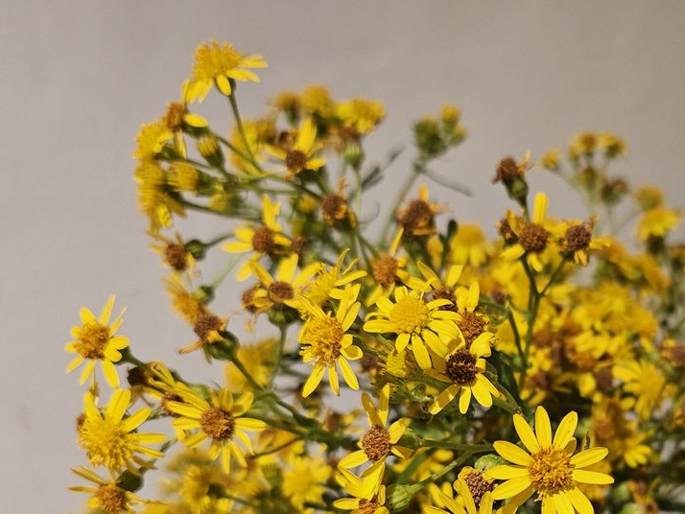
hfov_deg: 42.3
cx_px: 527
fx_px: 851
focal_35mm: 43
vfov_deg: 32.3
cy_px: 444
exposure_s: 1/50
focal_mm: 5
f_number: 1.8
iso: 800
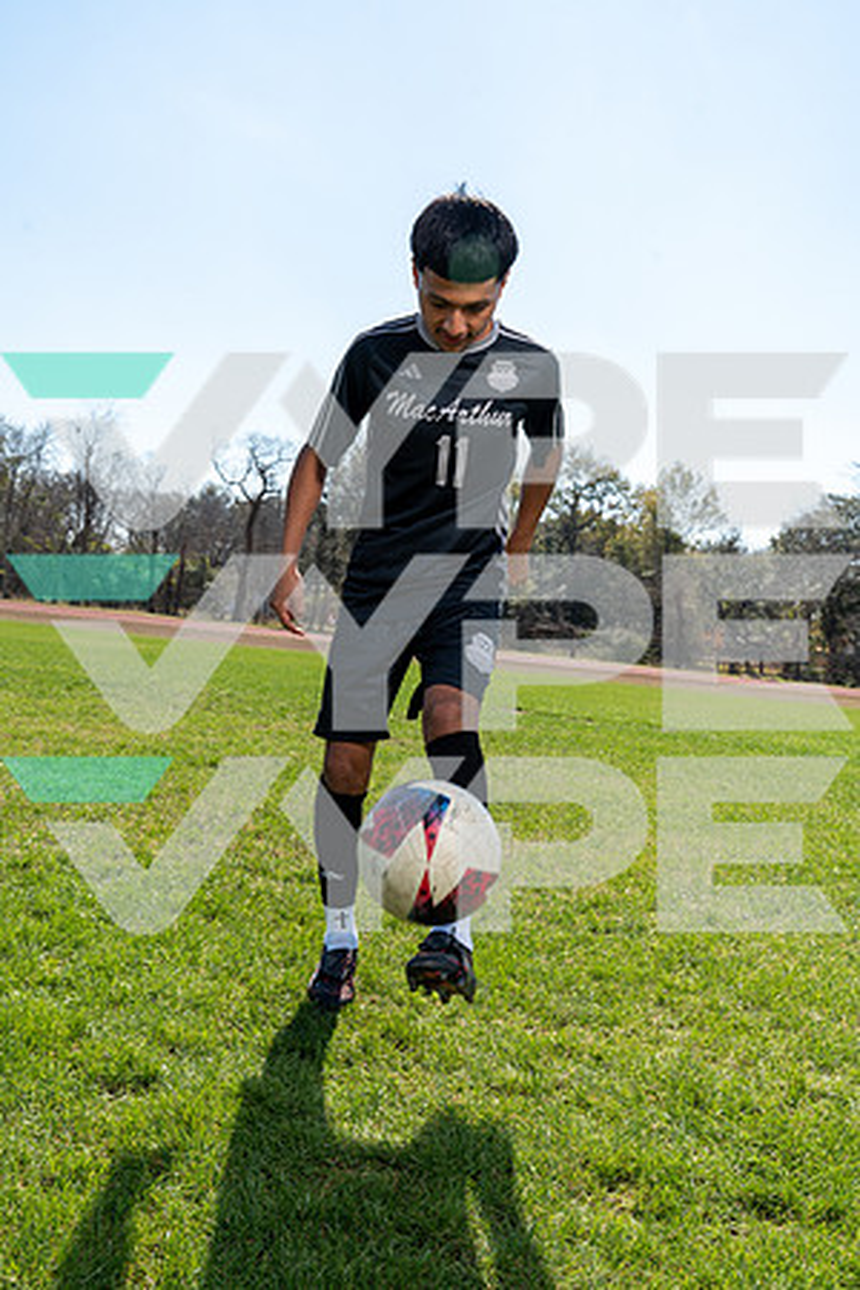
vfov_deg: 57.2
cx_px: 430
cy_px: 645
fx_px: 1182
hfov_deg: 40.0
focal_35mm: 33
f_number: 9
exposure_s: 1/200
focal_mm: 33
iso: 100
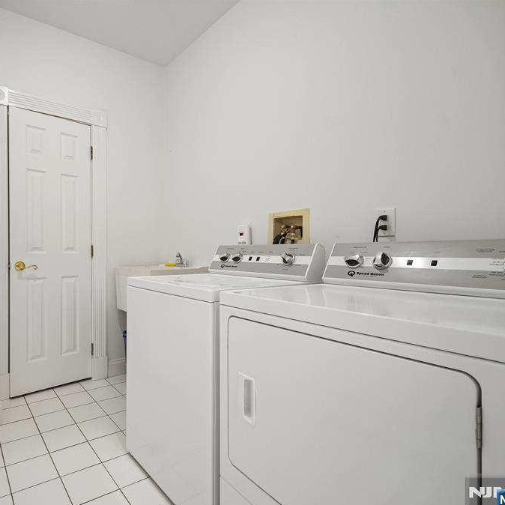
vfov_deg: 52.5
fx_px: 512
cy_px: 255
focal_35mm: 31
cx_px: 158
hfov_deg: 51.3
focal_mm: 24
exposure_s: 1/50
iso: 2500
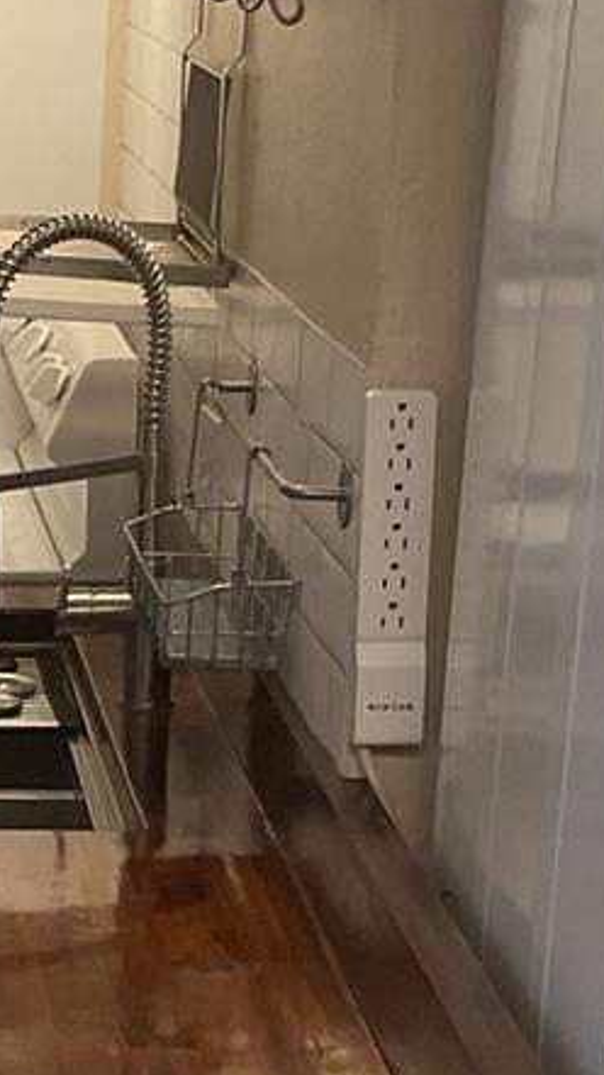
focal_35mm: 110
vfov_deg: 19.3
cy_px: 790
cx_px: -414
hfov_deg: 10.5
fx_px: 3133
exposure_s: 1/60
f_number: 1.8
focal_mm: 3
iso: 64
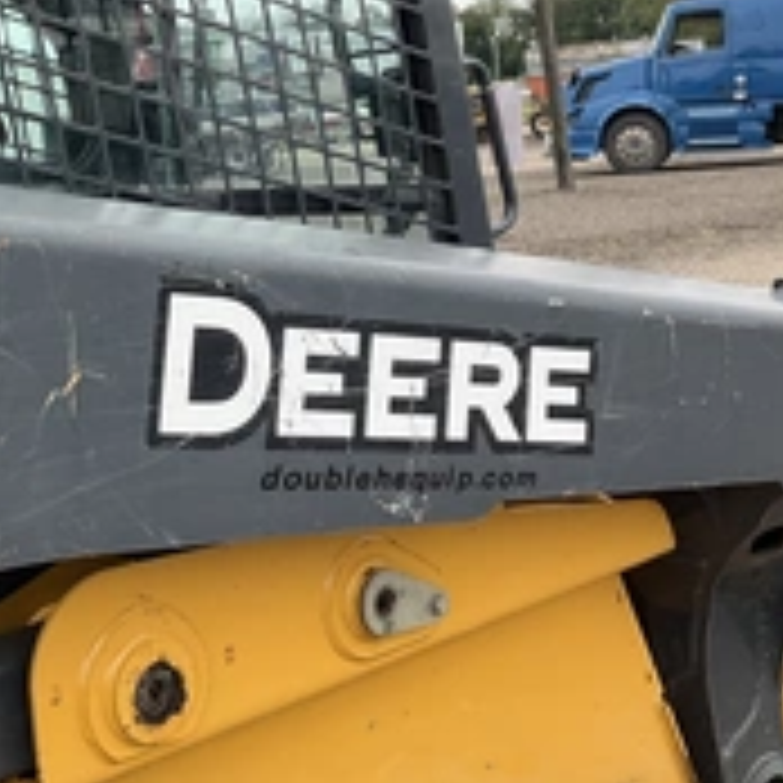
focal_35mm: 59
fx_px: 1510
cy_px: 166
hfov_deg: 28.5
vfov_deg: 28.5
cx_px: 162
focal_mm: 3
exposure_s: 1/482
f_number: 1.8
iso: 25
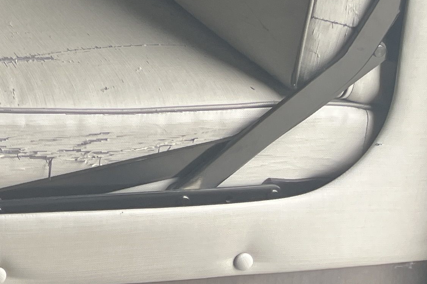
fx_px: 1150
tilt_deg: -9.0
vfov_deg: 12.4
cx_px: -256
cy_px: -287
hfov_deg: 18.2
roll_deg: +0.0
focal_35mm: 97
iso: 64
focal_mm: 5.1
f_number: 1.6
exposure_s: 1/122
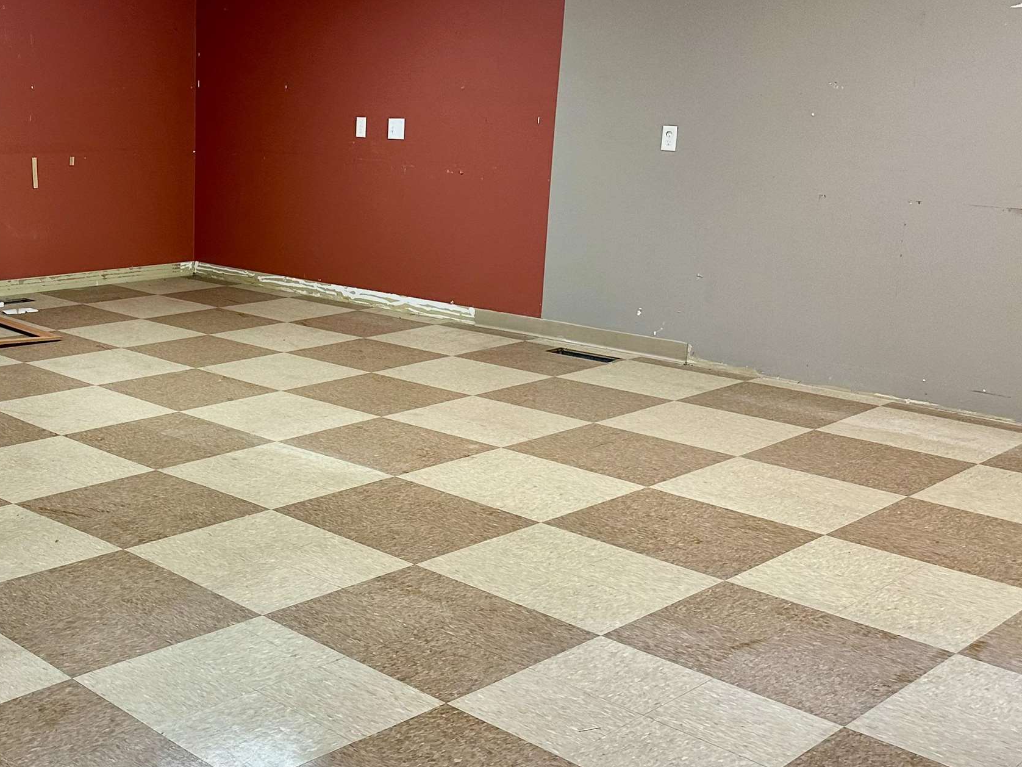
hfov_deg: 40.9
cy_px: 351
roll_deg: +0.3
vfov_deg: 32.9
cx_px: 187
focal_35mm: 44
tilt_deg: -11.6
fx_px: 1299
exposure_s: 1/120
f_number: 1.78
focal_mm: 6.86
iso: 160
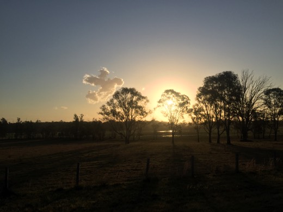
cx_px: 142
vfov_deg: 48.2
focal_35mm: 29
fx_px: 237
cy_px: 106
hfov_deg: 61.7
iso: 32
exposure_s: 1/4405
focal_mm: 4.15
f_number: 2.2
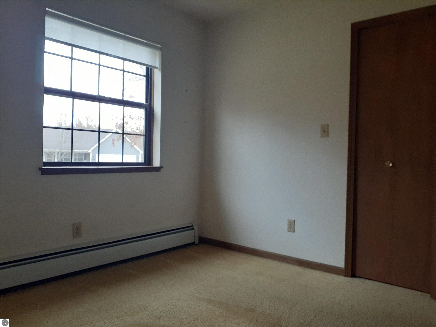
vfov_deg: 51.4
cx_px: 218
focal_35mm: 27
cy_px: 164
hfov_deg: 65.3
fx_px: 340
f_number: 1.9
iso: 320
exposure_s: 1/60
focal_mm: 3.6
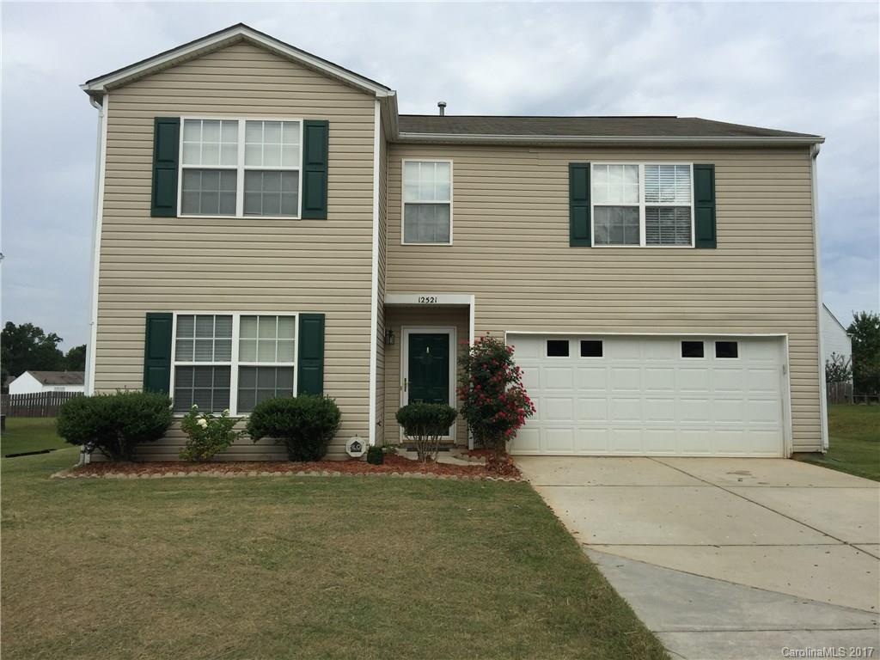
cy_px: 330
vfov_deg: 48.2
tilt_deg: +3.4
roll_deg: -1.3
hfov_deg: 61.7
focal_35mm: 29
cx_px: 440
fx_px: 737
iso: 32
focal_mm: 4.15
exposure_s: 1/2639
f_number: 2.2
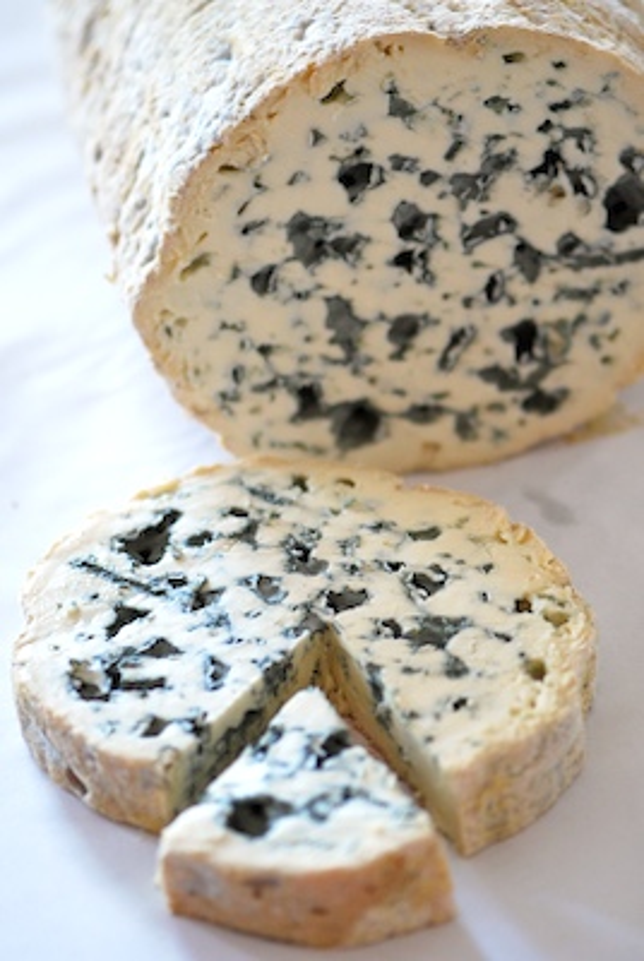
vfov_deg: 13.0
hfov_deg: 8.7
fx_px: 4211
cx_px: 322
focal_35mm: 158
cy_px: 480
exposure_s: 1/50
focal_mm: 105
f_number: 3
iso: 400
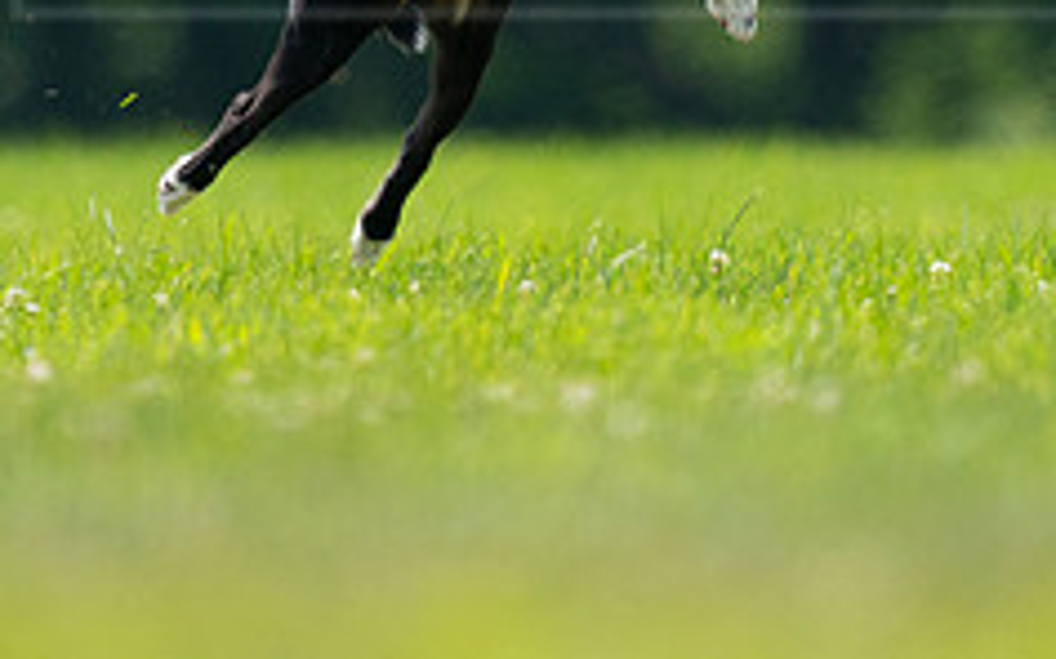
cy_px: -51
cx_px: 437
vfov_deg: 0.9
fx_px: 43073
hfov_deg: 1.4
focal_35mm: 1497
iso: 2000
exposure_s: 1/4000
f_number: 6.3
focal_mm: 600
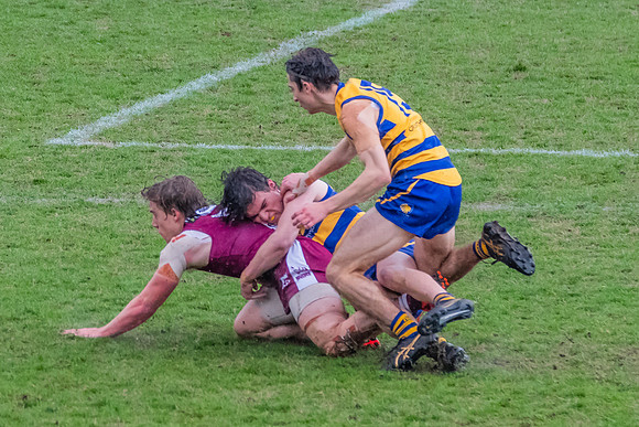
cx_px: 169
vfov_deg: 2.0
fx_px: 12410
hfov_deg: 2.9
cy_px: 115
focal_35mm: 699
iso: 3200
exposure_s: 1/1600
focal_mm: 280
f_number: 5.6
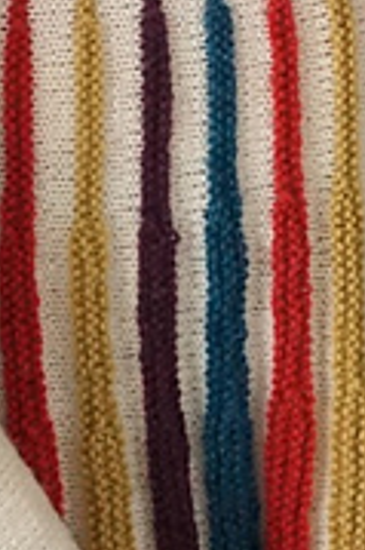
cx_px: 57
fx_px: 2941
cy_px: 46
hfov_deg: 7.1
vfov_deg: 10.6
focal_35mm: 193
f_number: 5.6
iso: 6400
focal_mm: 36
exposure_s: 1/160
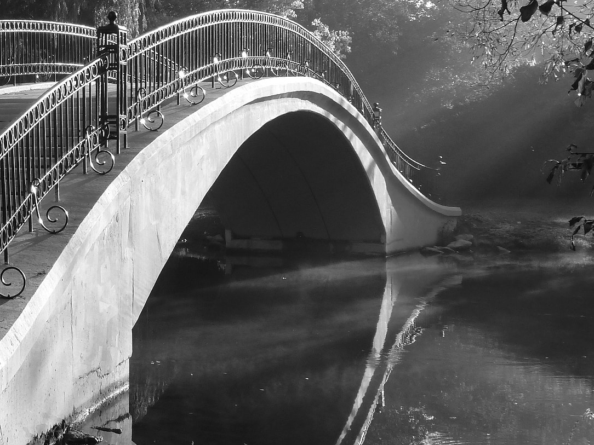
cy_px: 93
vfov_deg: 21.4
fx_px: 1167
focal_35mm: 68
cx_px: 38
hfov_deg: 27.3
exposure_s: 1/250
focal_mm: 6.4
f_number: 4
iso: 100
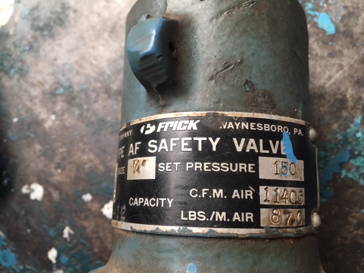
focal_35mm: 29
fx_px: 305
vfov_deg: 48.2
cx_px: 182
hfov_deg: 61.7
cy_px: 136
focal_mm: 4.15
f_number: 2.2
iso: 50
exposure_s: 1/33
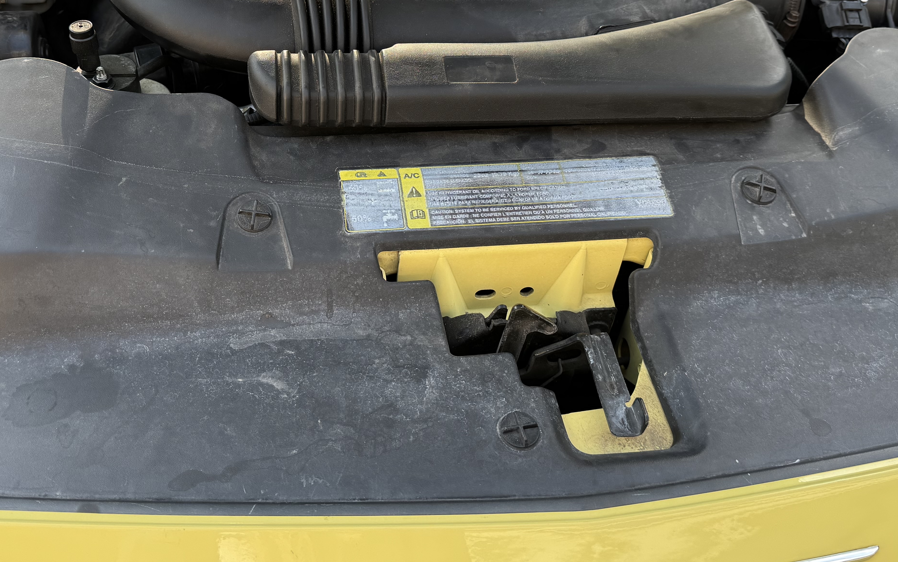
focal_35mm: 39
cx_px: 370
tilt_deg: -45.5
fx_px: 954
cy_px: 150
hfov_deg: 50.1
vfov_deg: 32.2
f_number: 1.78
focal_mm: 6.76
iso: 80
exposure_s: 1/477
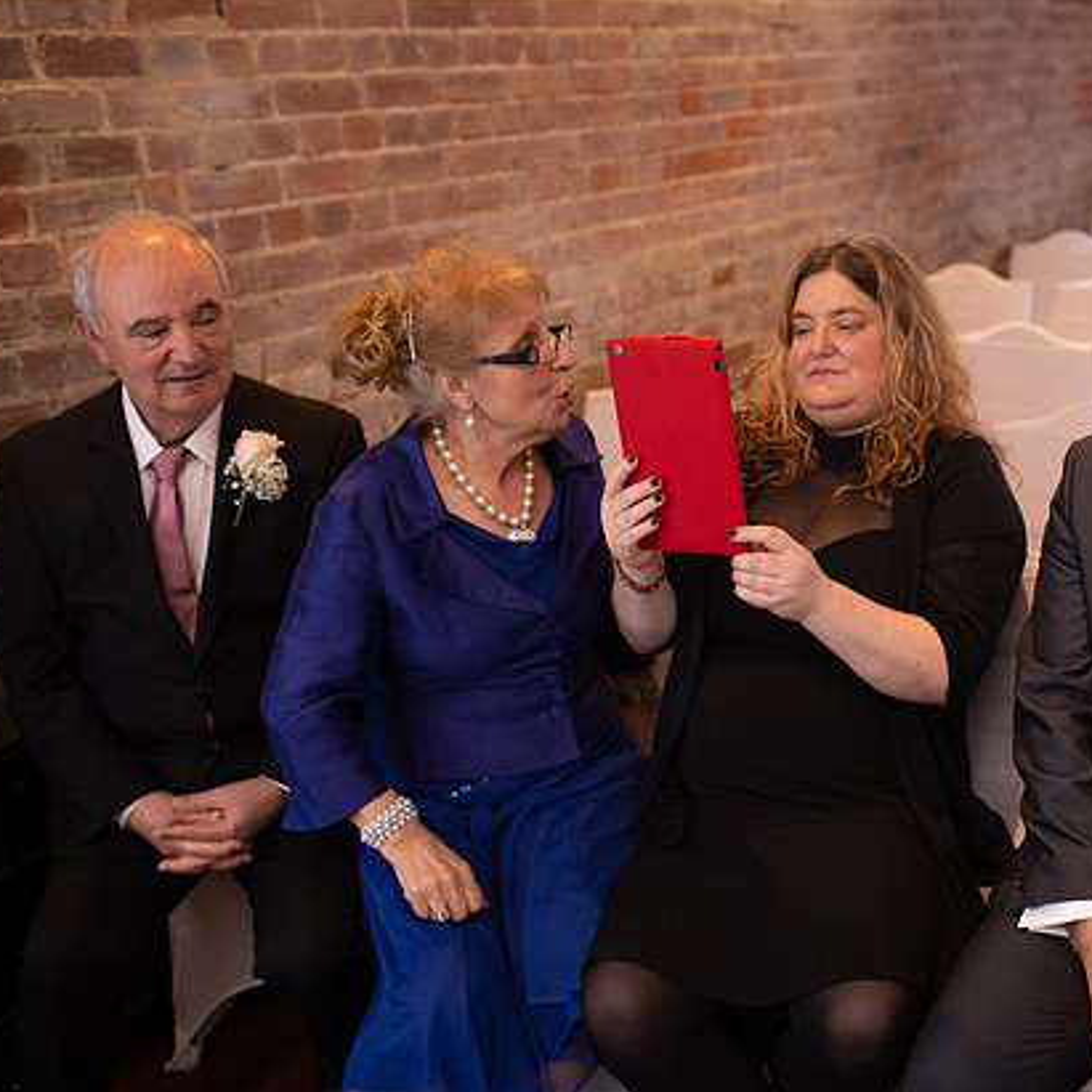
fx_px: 1606
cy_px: 545
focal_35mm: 45
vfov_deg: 37.6
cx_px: 786
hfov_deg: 36.9
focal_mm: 35
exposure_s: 1/125
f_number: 2.5
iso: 400
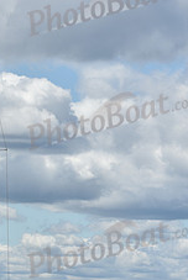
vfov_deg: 6.4
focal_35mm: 319
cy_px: 200
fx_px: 2491
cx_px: -36
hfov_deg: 4.3
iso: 250
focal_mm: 125
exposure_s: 1/800
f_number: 11
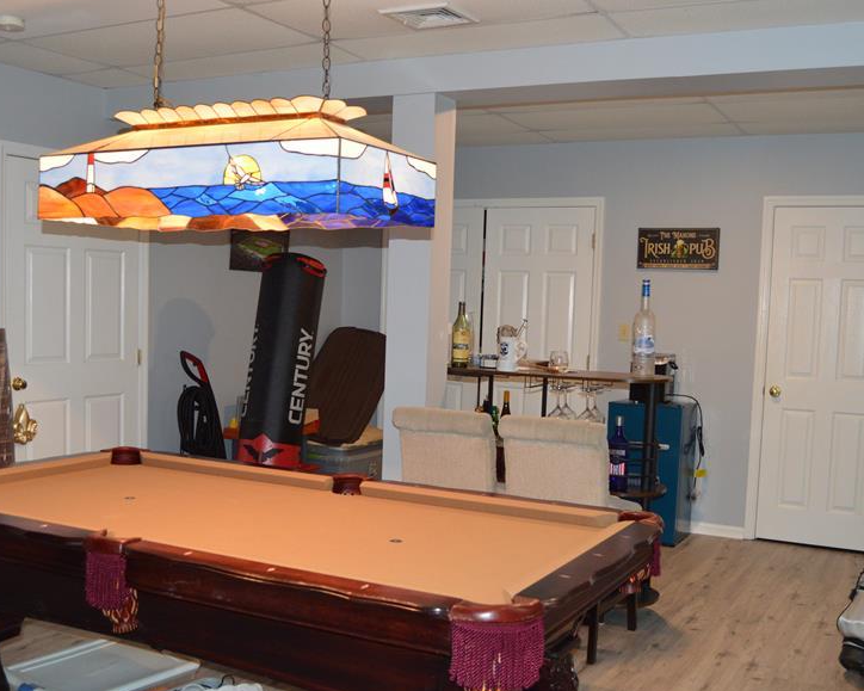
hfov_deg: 47.9
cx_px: 405
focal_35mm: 38
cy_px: 393
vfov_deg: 39.1
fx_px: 972
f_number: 3.5
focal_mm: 18
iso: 1100
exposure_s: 1/60
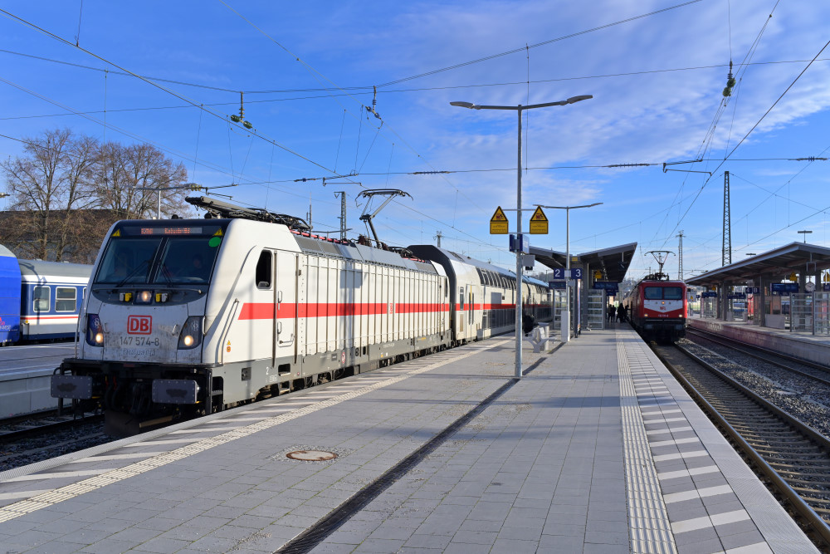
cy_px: 277
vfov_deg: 37.9
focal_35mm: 35
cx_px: 415
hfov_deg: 54.4
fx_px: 807
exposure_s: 1/400
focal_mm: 35
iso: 200
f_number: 9
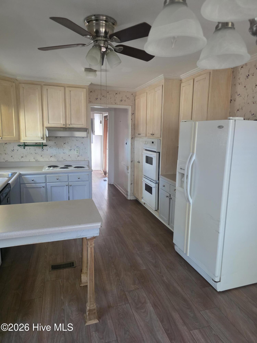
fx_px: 228
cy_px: 172
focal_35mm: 23
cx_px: 128
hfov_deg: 58.9
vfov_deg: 73.9
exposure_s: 1/120
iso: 640
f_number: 1.7
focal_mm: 6.3
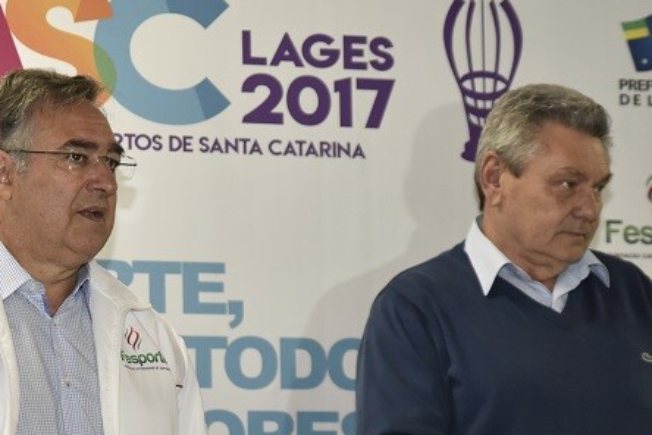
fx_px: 1793
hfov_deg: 20.5
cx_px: 173
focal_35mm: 99
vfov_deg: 13.7
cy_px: 353
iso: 1600
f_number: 2.8
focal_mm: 44
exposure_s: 1/200
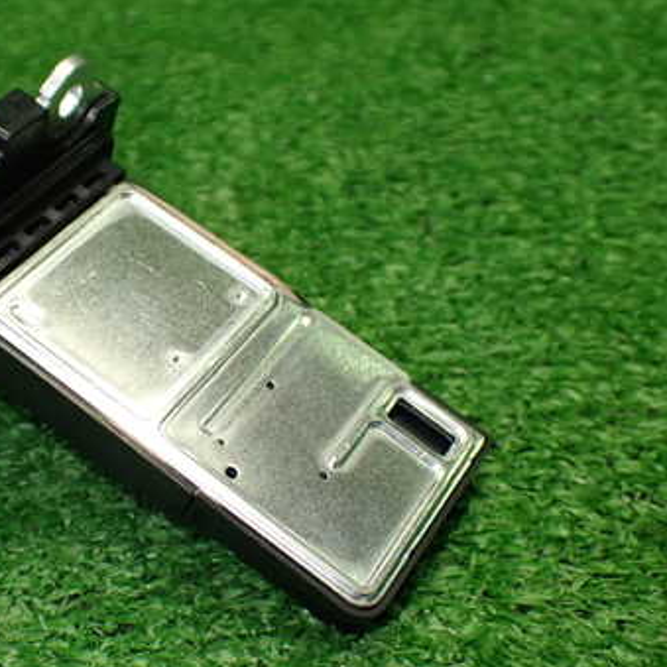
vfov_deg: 34.0
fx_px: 1090
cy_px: 360
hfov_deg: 33.3
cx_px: 157
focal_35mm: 50
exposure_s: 1/125
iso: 320
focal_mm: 5.79
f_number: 2.4
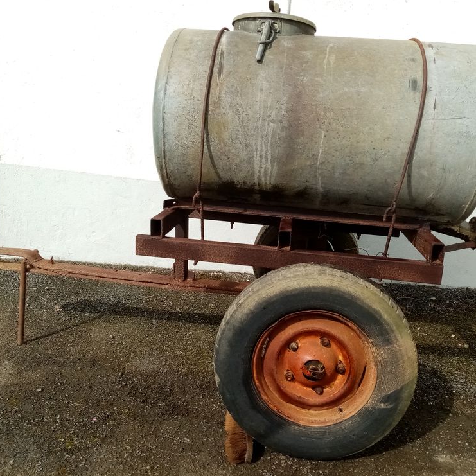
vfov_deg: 52.5
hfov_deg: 52.5
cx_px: 243
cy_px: 240
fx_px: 482
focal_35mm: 31
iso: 108
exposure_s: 1/1422
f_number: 1.8
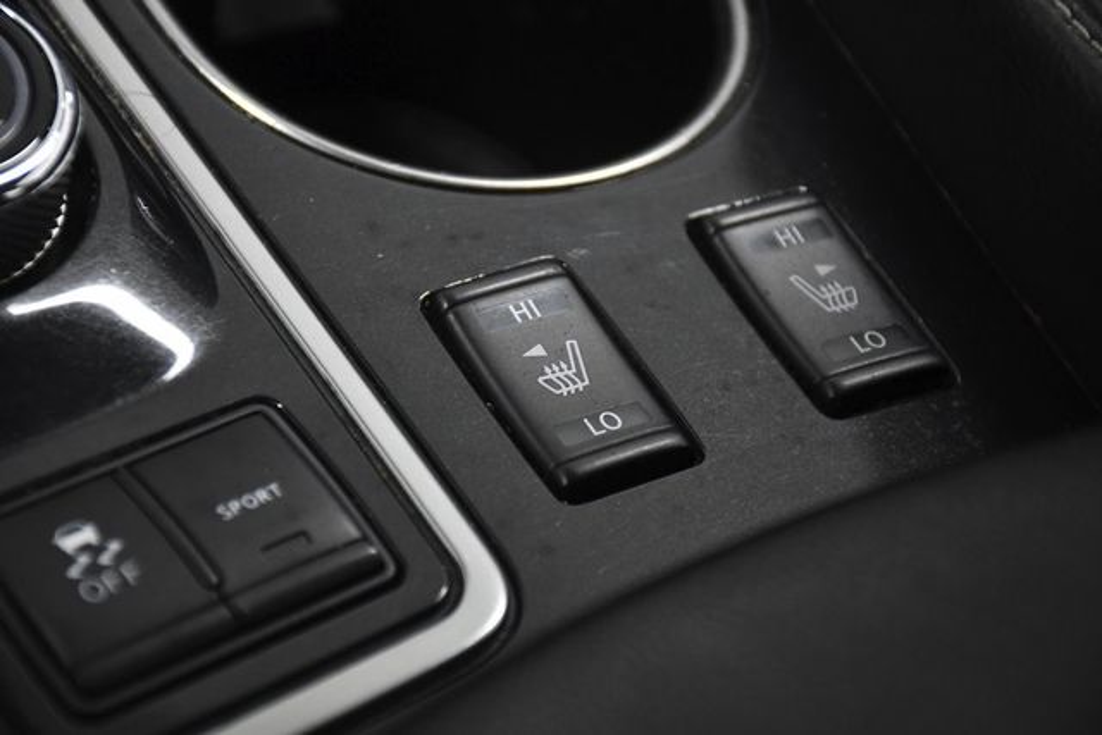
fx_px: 3888
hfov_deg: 16.1
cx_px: 551
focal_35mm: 127
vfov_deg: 10.8
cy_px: 368
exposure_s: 1/250
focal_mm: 85
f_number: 5.3
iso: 2500
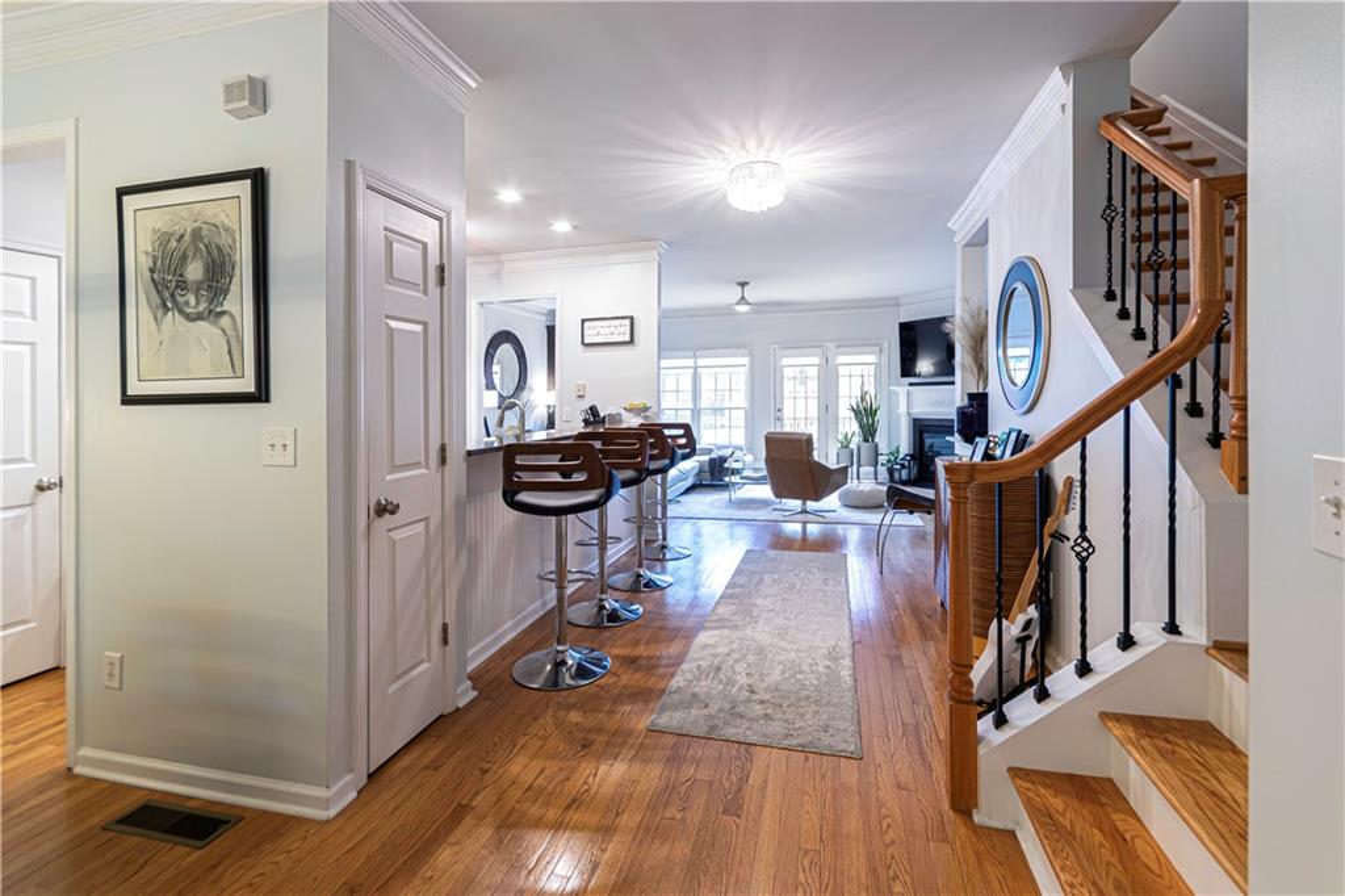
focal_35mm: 15
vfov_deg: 77.3
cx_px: 672
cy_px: 448
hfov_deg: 100.4
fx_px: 560
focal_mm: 10
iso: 200
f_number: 8
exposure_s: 1/1.67
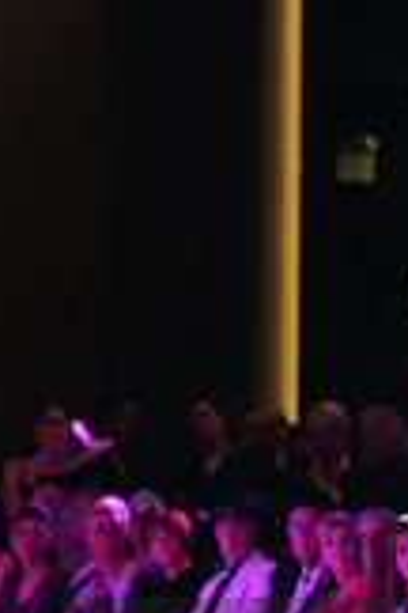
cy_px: 727
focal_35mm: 411
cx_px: 584
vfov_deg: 5.0
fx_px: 6986
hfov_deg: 3.3
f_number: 4
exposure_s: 1/400
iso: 4000
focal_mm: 115
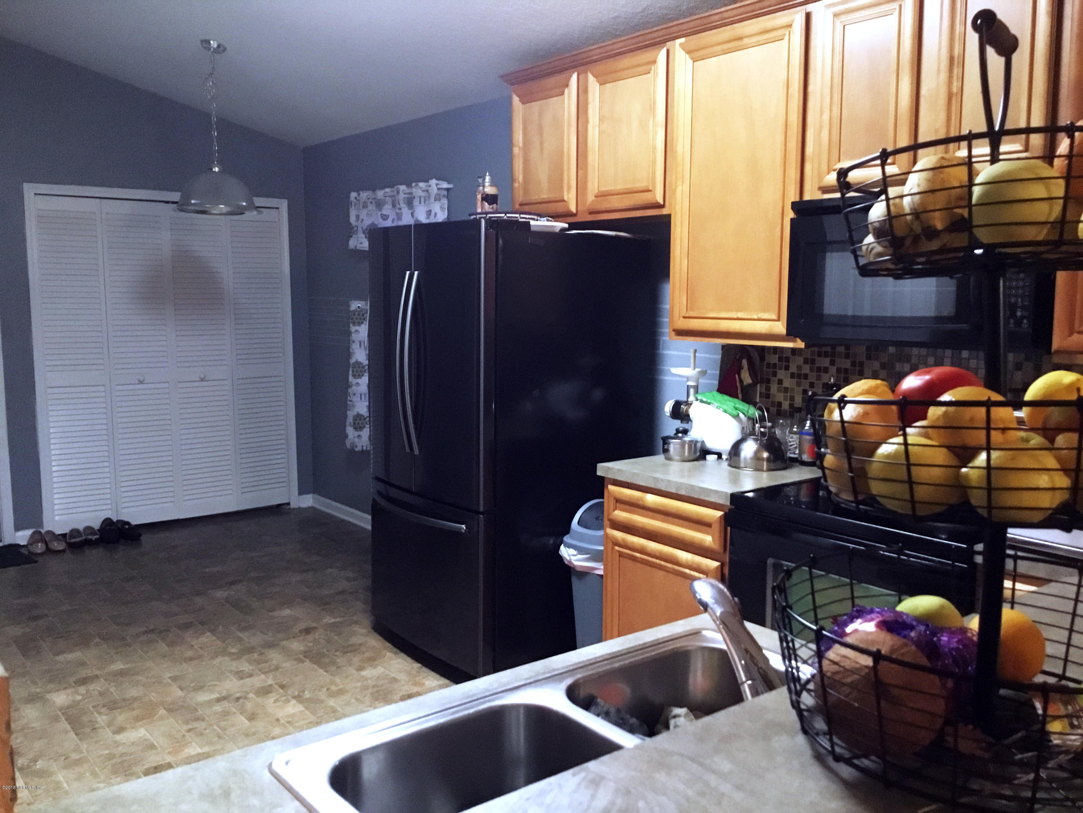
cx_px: 542
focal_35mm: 31
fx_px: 970
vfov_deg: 45.4
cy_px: 406
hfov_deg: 58.4
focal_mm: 3.3
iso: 500
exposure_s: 1/15
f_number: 2.4
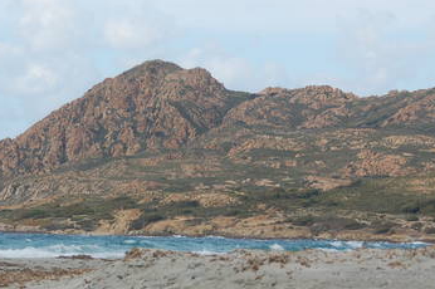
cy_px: 150
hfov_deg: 7.9
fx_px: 3141
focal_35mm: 260
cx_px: 104
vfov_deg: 5.3
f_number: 6.3
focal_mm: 75
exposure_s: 1/640
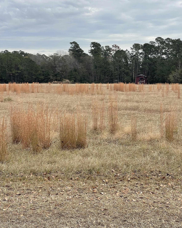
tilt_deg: -3.8
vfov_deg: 28.3
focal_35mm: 67
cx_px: 91
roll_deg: +0.6
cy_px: 118
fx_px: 451
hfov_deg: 22.8
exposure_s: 1/536
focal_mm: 7.5
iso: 20
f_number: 2.2
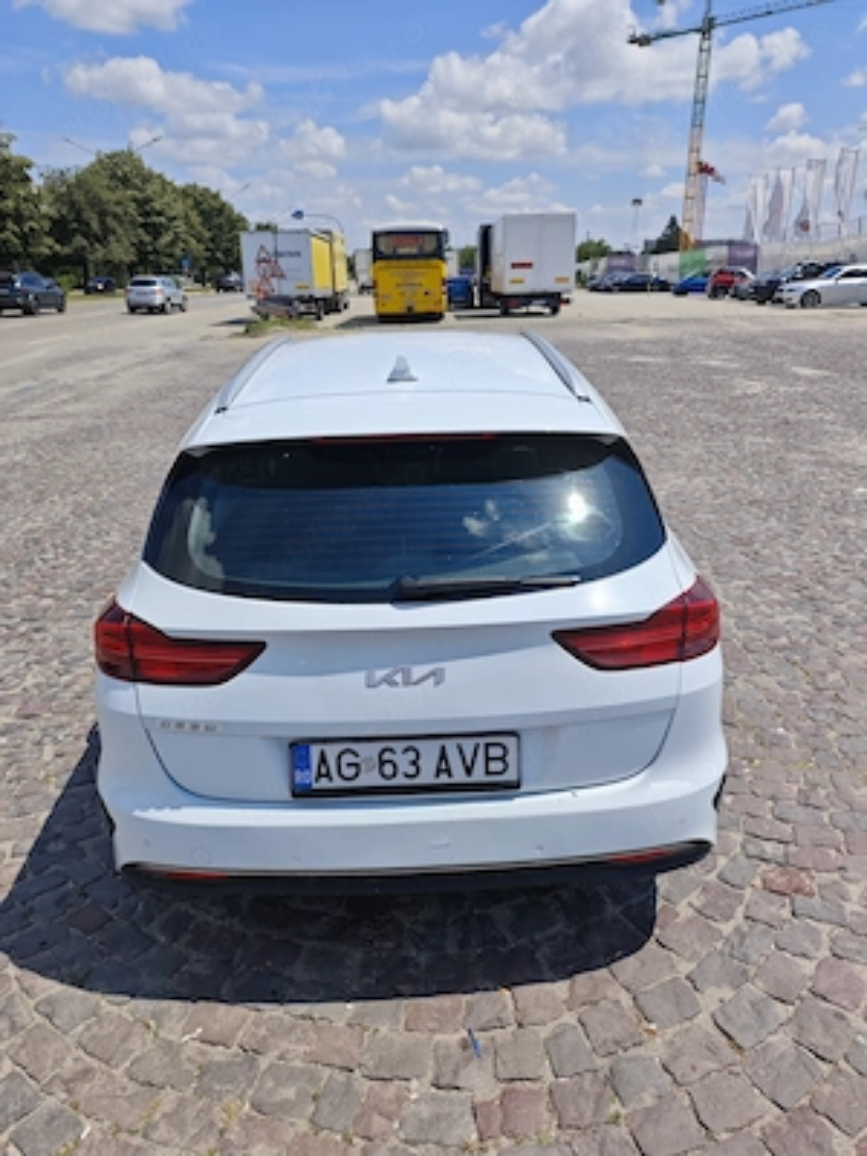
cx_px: 434
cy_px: 578
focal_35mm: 23
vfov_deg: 73.9
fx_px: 768
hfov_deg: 58.9
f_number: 1.6
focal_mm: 6.55
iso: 50
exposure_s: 1/4501
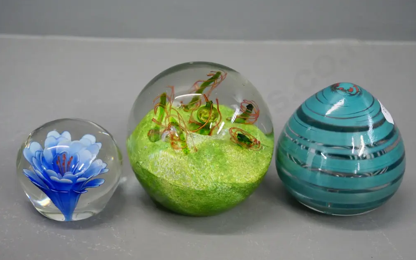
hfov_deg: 37.5
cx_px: 210
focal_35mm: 54
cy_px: 152
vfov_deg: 23.9
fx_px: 612
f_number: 4.5
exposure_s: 1/125
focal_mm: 25
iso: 3200
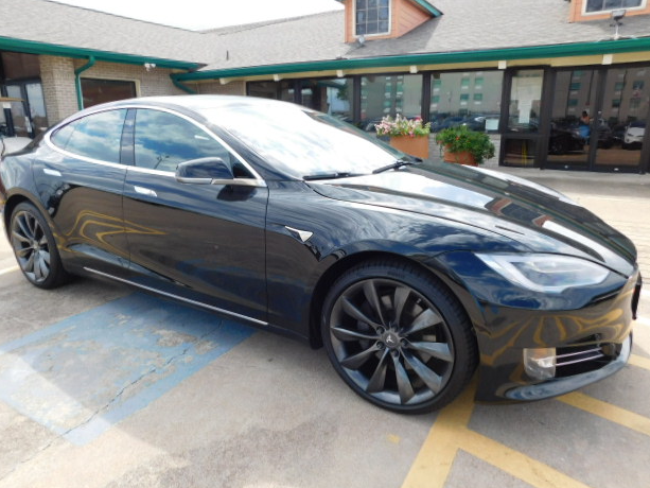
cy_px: 236
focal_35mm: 24
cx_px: 318
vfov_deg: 56.8
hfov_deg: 71.6
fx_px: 451
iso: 125
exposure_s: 1/640
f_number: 3
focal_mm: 4
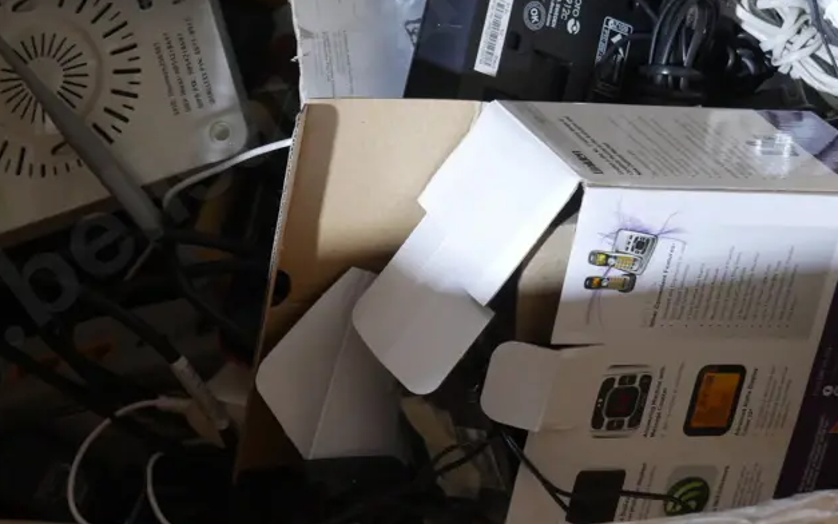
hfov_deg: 21.4
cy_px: 83
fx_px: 2216
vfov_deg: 13.4
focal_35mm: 97
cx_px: 314
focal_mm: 28
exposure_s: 1/60
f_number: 5.3
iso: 1600
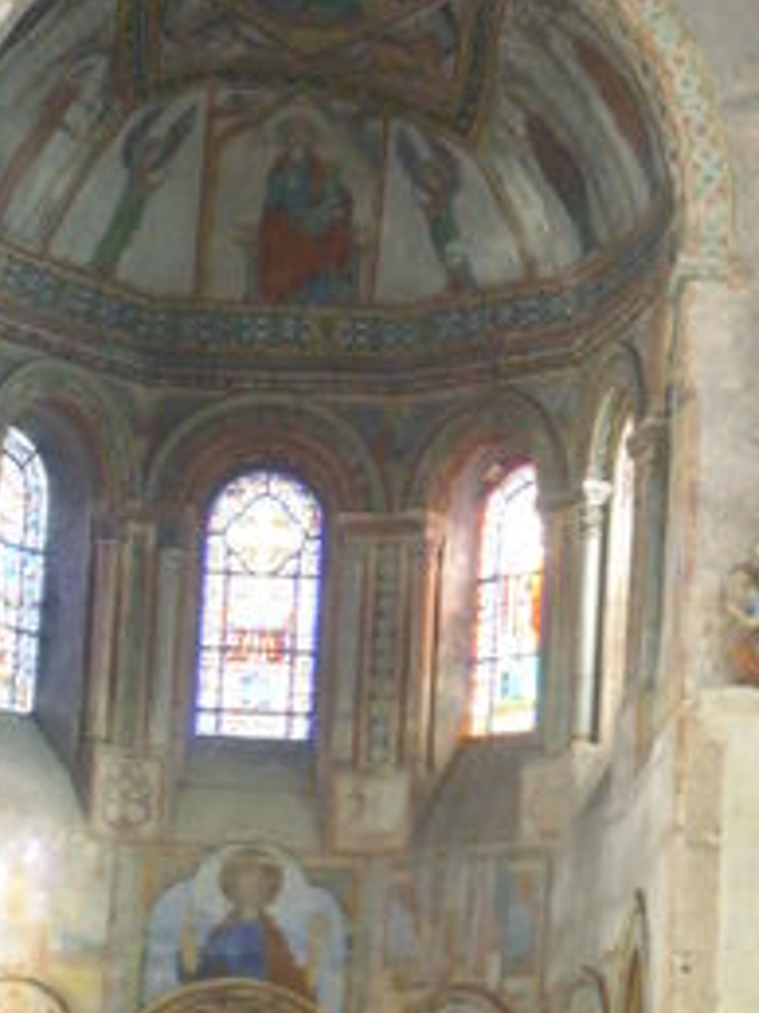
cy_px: 262
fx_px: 5062
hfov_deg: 8.6
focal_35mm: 173
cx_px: 313
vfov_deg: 11.4
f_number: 5.9
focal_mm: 18.6
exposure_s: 1/8
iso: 400
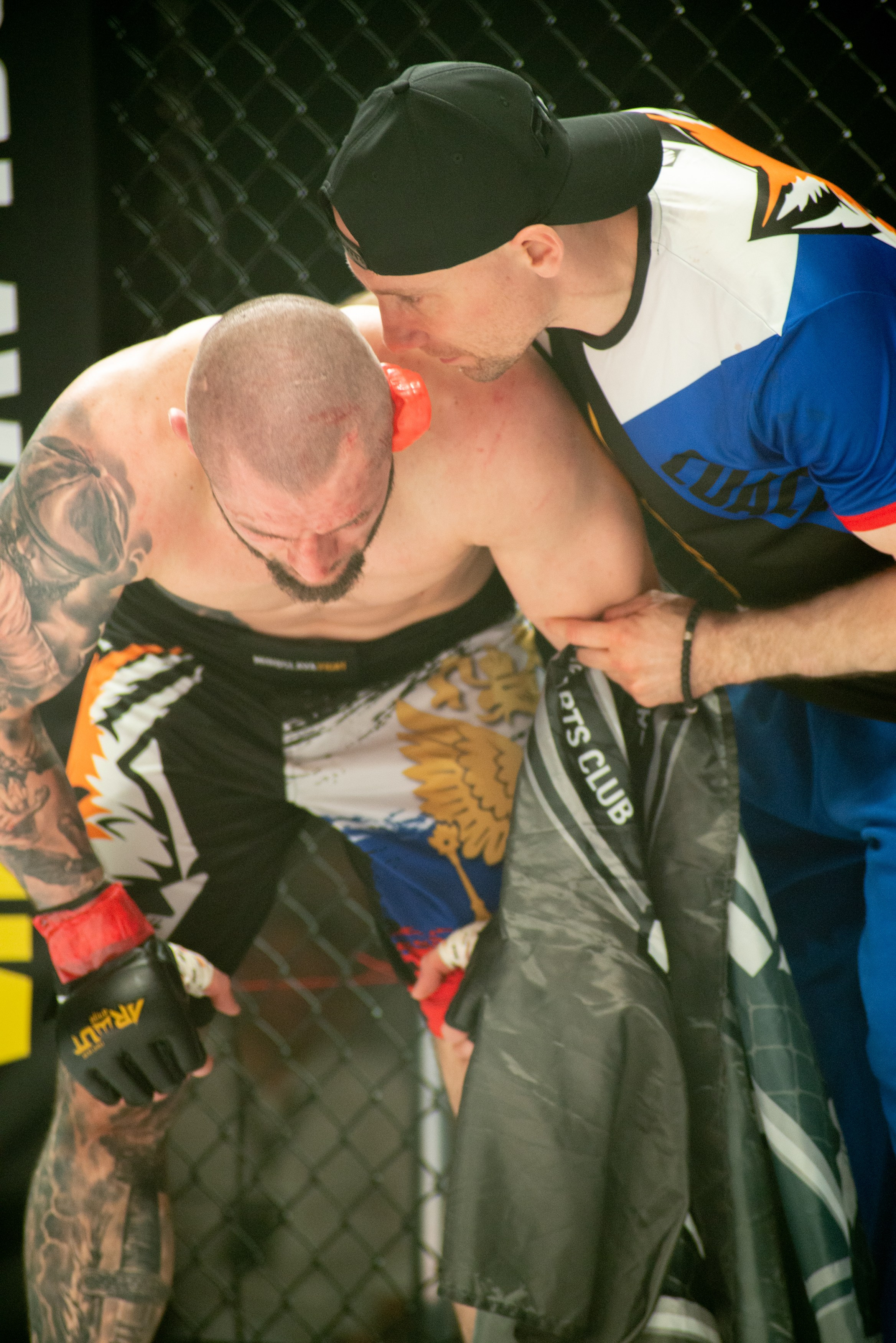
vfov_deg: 10.3
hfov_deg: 6.9
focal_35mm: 200
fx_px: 7460
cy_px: 672
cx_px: 448
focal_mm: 200
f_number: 4
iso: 2000
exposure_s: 1/400
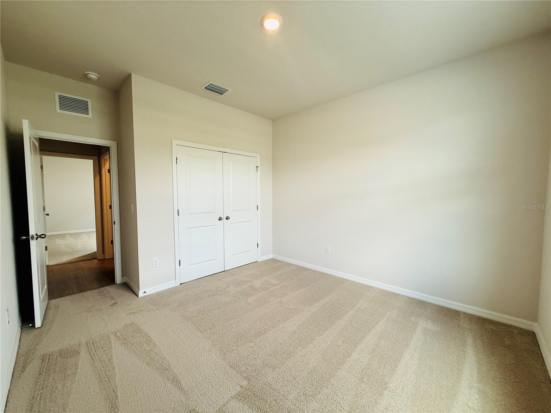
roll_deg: +0.0
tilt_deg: -2.2
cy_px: 206
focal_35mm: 14
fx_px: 223
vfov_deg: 85.7
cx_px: 276
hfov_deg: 102.1
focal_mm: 2.22
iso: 80
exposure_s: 1/99
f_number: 2.2
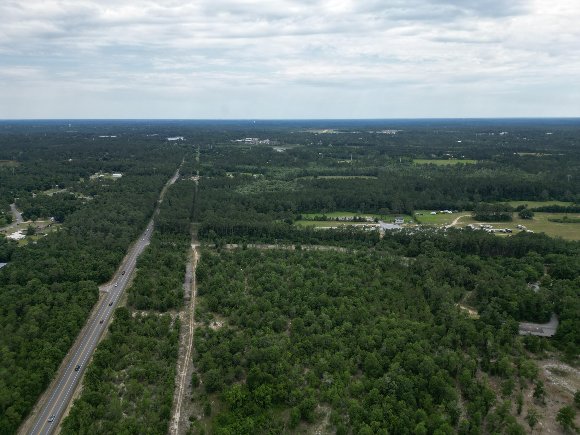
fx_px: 402
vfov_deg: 56.8
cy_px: 218
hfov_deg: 71.6
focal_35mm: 24
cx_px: 290
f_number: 1.7
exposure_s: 1/2000
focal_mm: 6.72
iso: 110
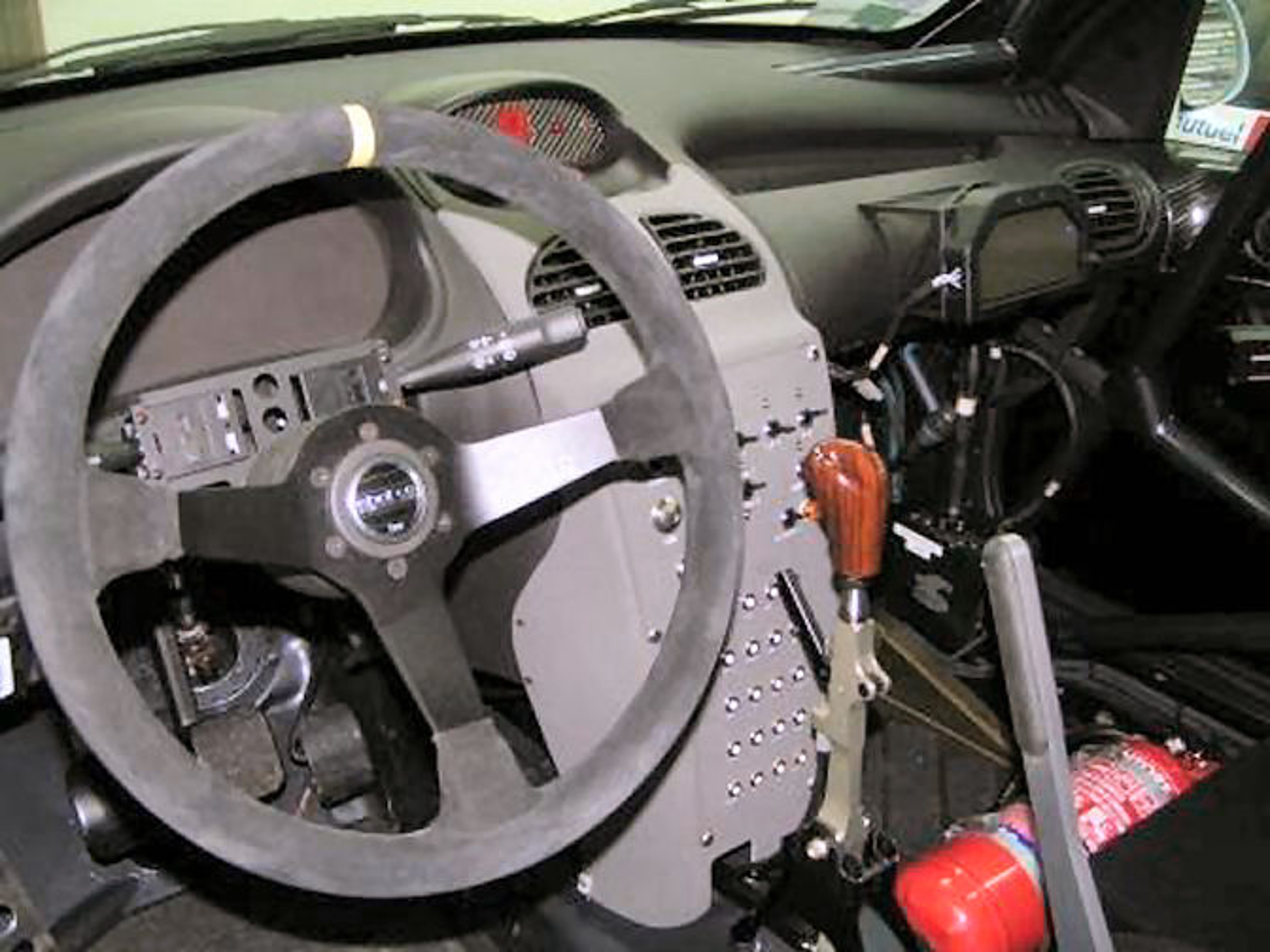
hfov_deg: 49.0
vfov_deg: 37.7
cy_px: 476
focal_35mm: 38
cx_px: 635
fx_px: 1394
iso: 200
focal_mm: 5.8
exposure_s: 1/40
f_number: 2.8
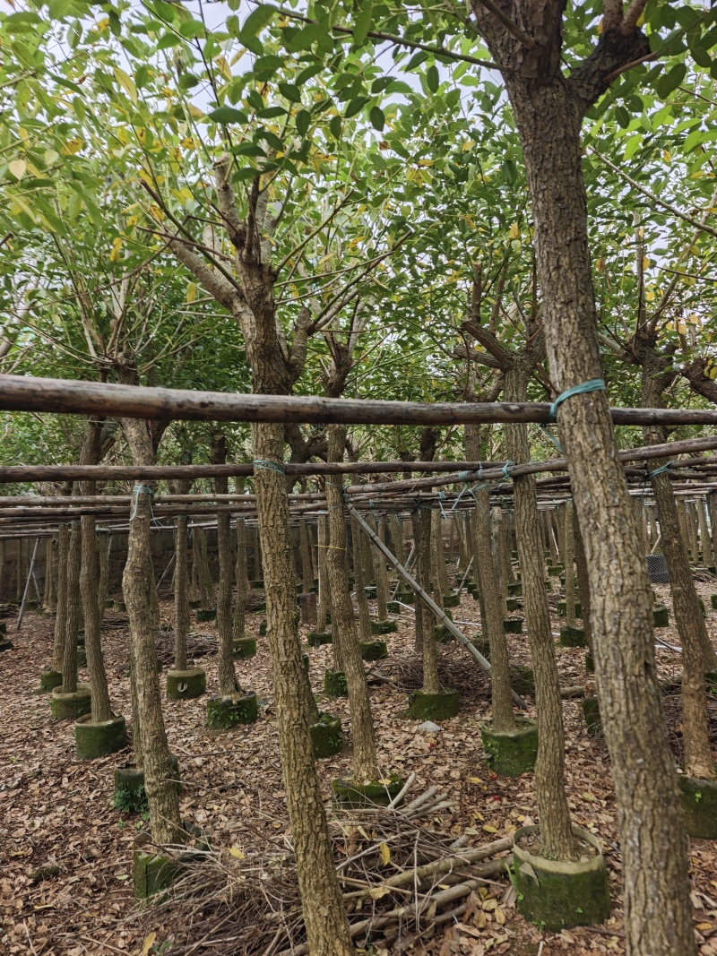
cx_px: 358
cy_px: 478
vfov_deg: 73.9
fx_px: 635
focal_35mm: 23
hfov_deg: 58.9
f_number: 1.6
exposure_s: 1/101
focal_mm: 6.55
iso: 50
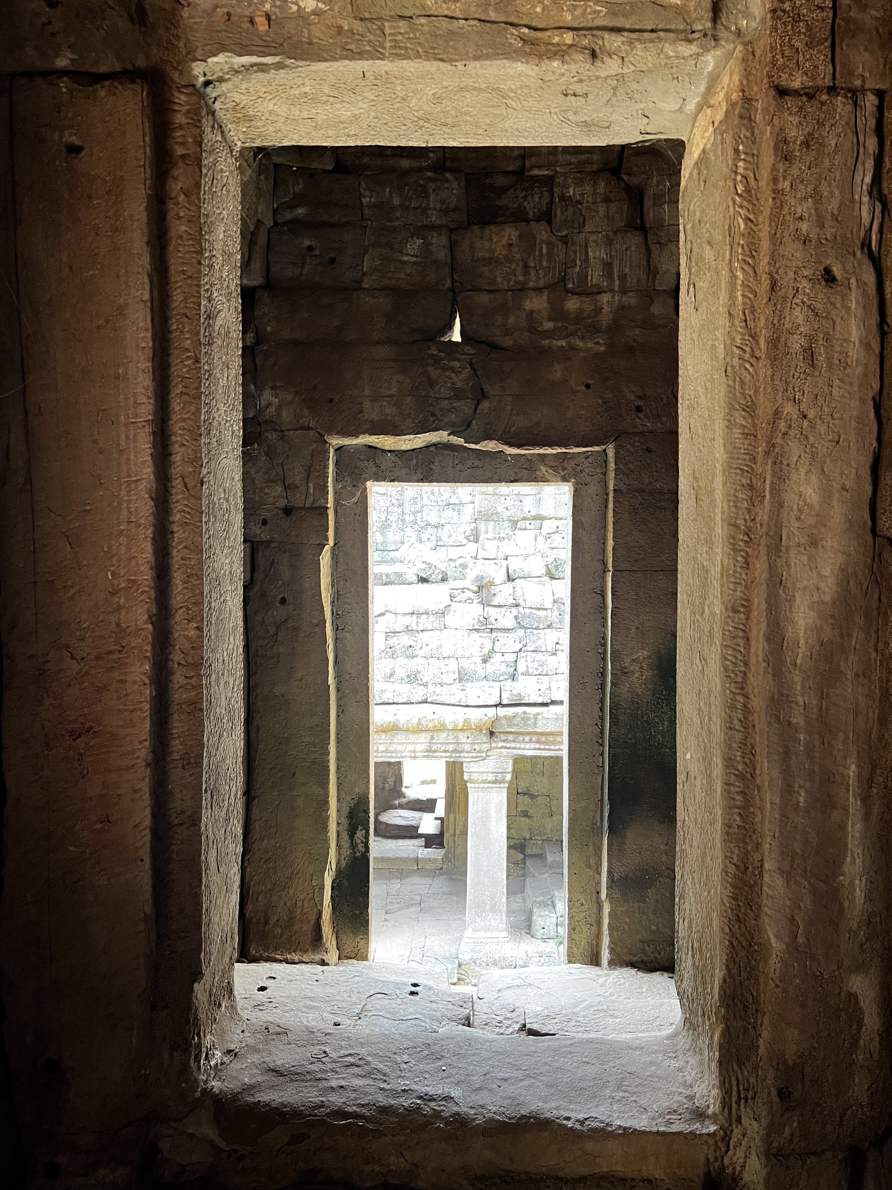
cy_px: 595
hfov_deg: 53.1
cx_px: 446
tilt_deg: -3.6
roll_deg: -0.8
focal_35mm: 26
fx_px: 893
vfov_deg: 67.3
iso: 125
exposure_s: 1/94
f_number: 1.5
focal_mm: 5.7
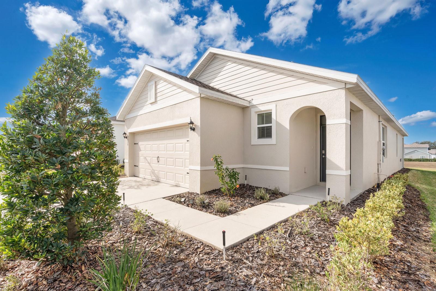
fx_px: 194
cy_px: 146
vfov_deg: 73.8
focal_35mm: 16
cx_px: 218
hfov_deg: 96.7
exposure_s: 1/250
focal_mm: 16
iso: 100
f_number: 10
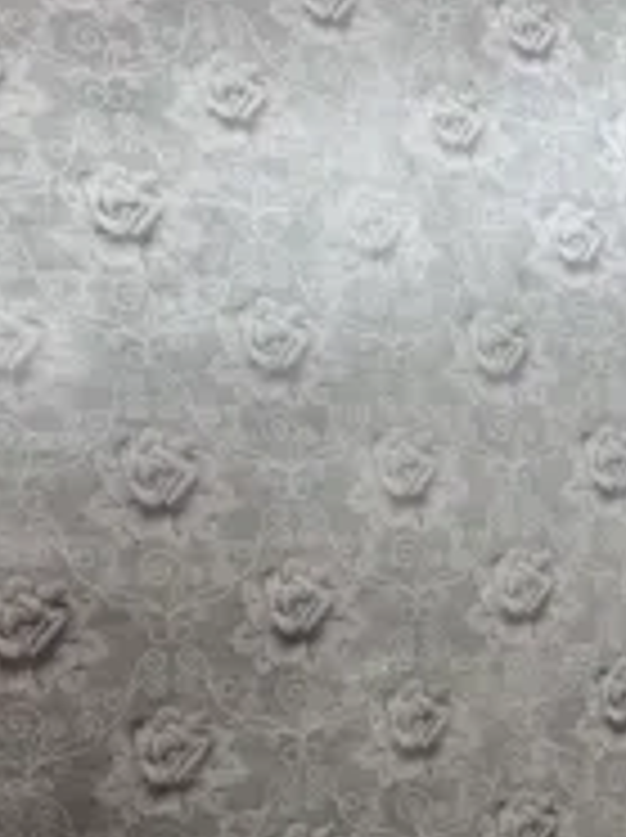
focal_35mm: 56
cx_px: 351
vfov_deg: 34.2
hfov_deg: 26.0
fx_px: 1353
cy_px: 513
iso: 125
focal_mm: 5.7
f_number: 1.5
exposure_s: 1/74
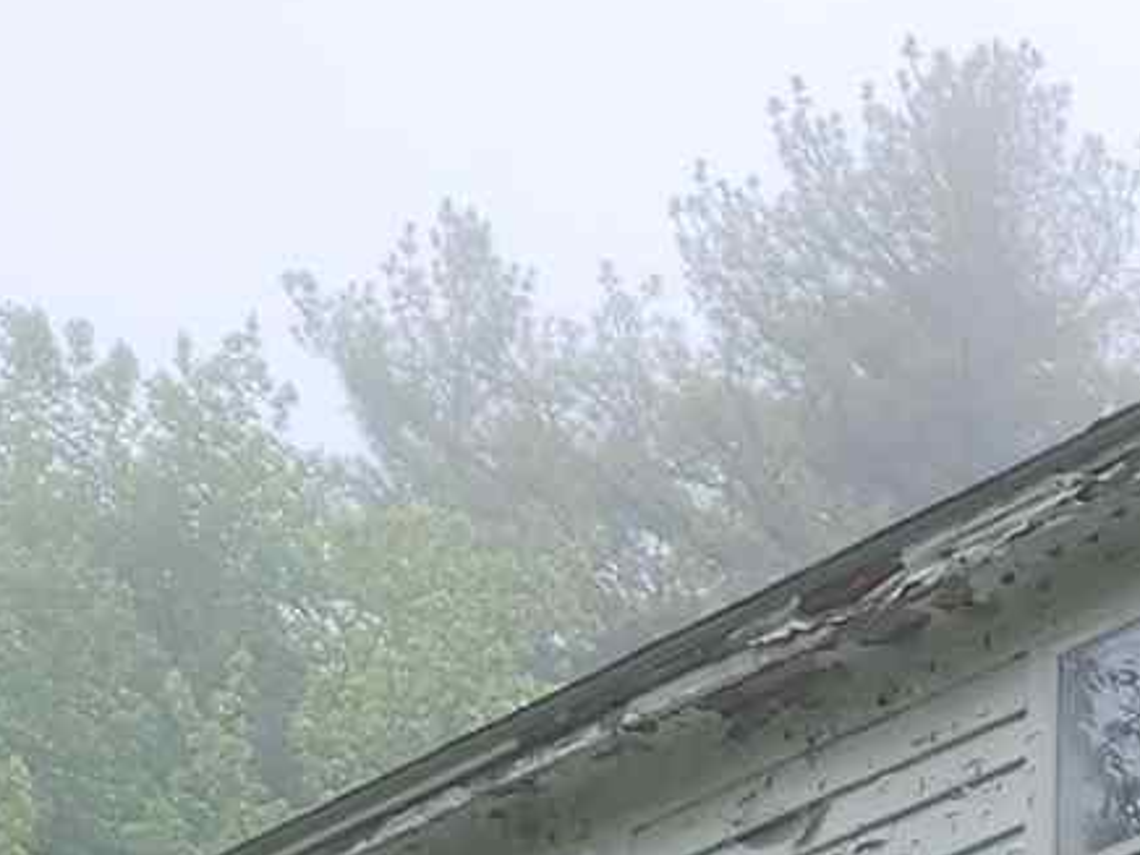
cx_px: 2311
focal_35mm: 162
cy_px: 2304
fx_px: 5335
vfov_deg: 8.2
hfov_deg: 11.0
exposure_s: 1/232
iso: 20
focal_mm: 5.4
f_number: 1.8
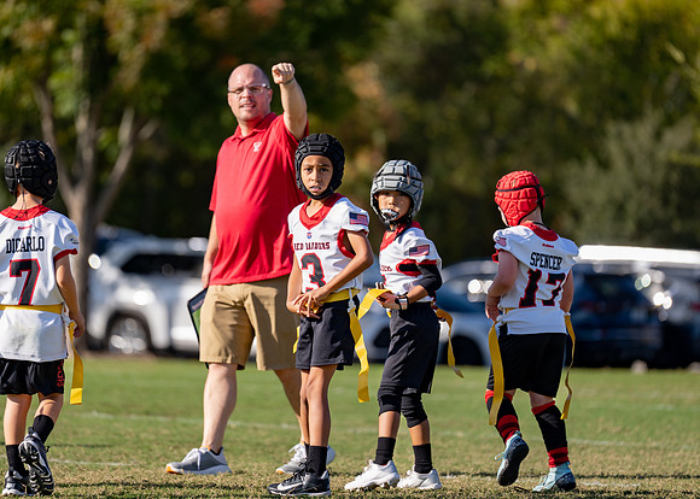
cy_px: 220
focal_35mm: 237
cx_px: 287
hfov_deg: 8.5
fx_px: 4720
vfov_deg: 6.1
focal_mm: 200
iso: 100
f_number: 2.8
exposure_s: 1/1600
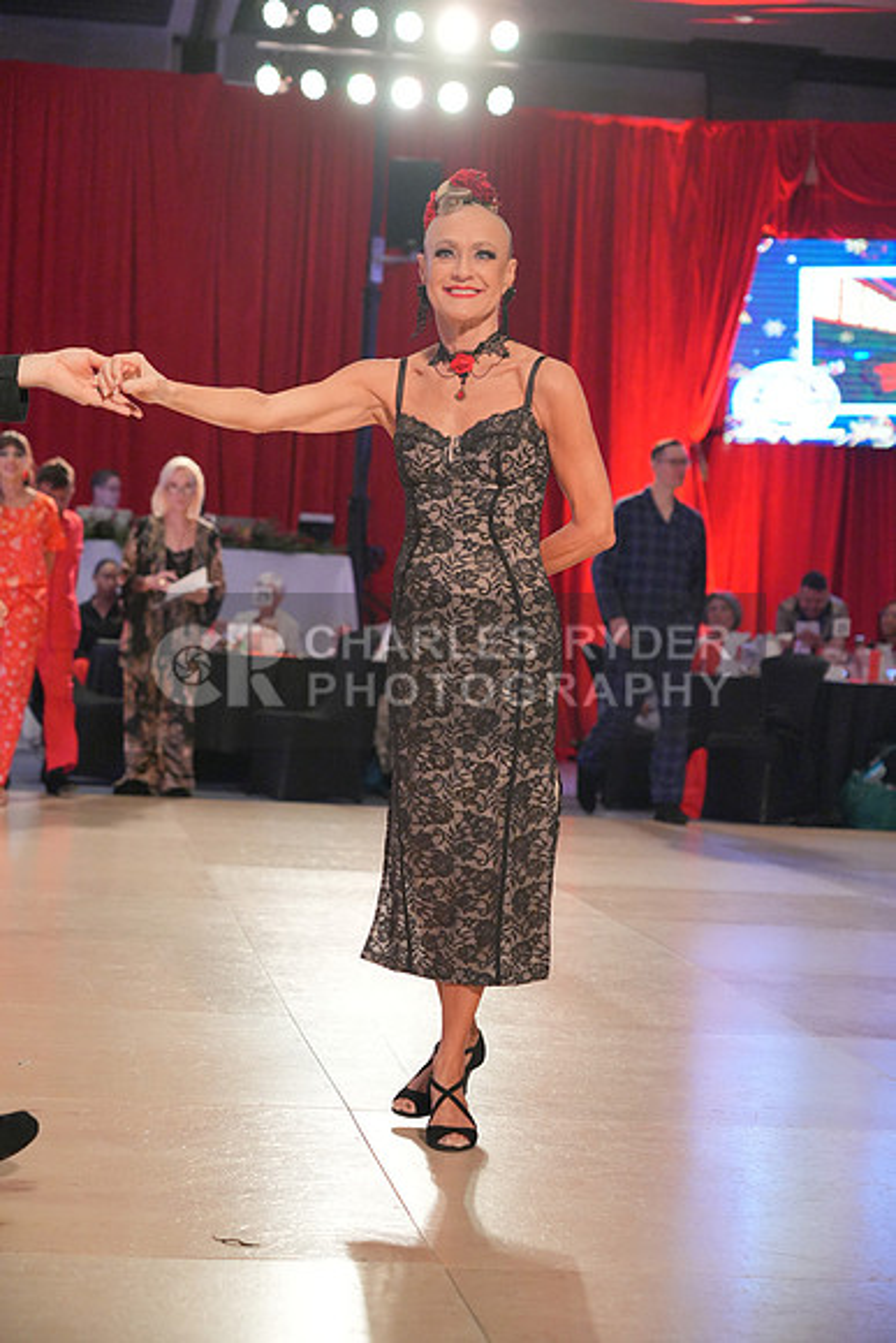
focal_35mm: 72
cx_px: 448
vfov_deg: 28.1
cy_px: 672
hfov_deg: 18.9
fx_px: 2686
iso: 5000
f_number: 4
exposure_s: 1/400
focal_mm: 72
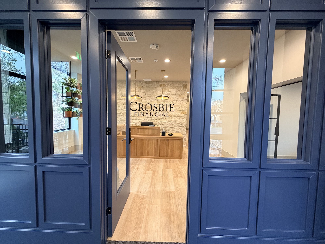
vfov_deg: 85.7
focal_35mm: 14
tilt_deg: -3.9
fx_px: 131
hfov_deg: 102.1
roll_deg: -0.7
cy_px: 122
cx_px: 162
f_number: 2.2
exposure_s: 1/60
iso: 250
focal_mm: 2.22
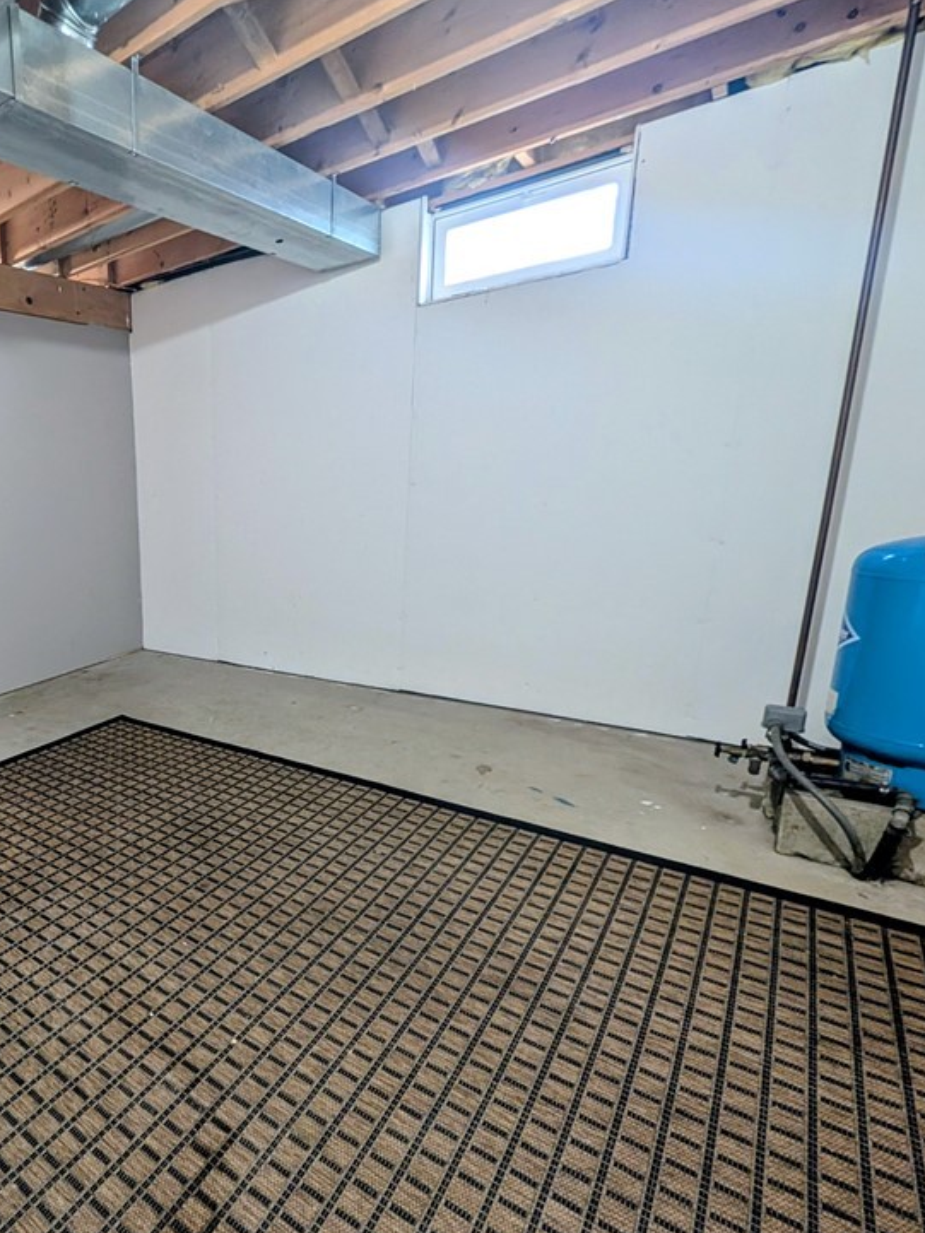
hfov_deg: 65.1
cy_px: 652
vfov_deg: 90.9
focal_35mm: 17
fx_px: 606
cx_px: 134
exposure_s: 1/24
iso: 226
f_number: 1.7
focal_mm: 2.02
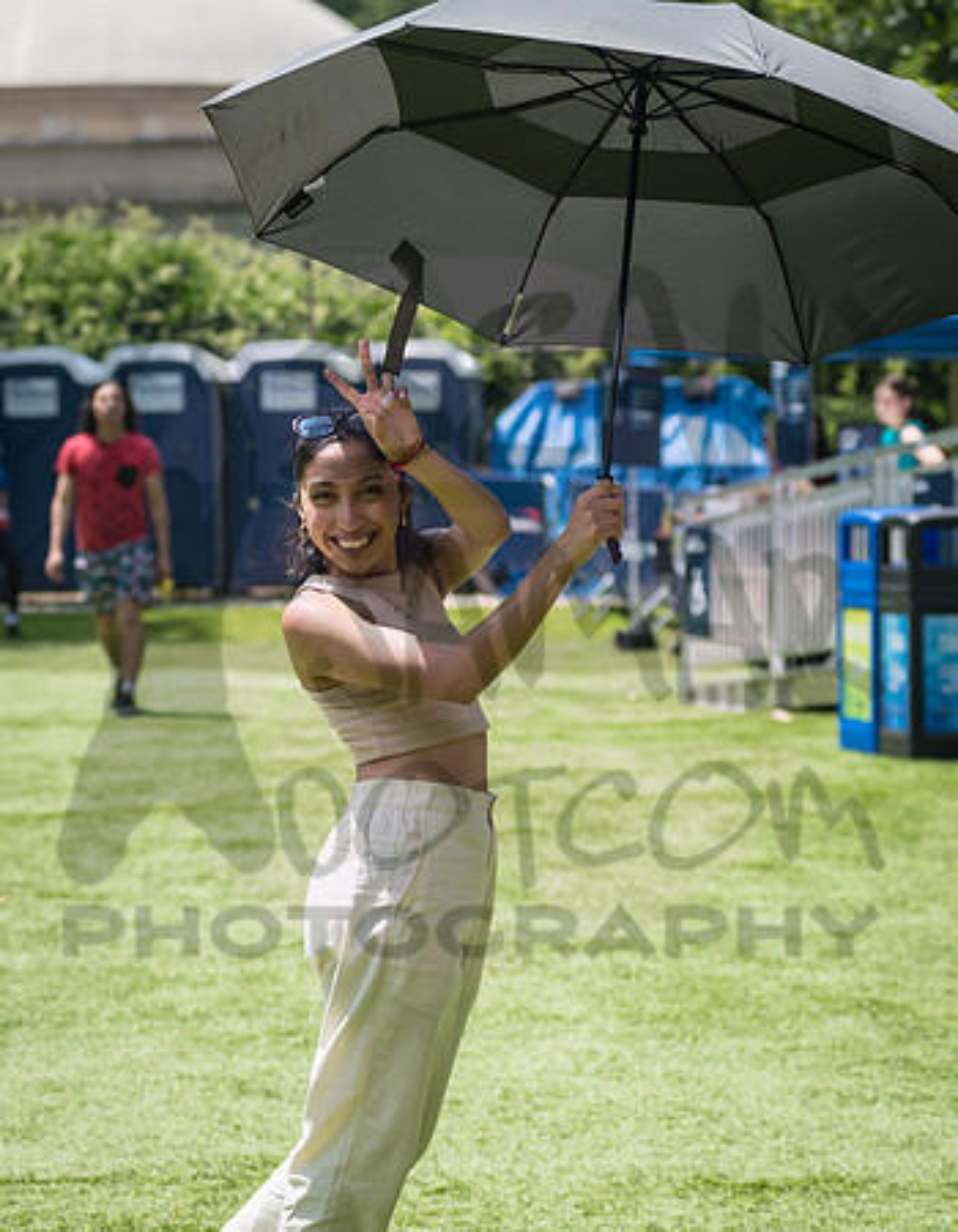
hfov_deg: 13.3
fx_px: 4105
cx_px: 437
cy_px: 616
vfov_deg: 17.1
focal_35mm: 114
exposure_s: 1/1000
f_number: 3.5
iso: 160
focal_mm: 80
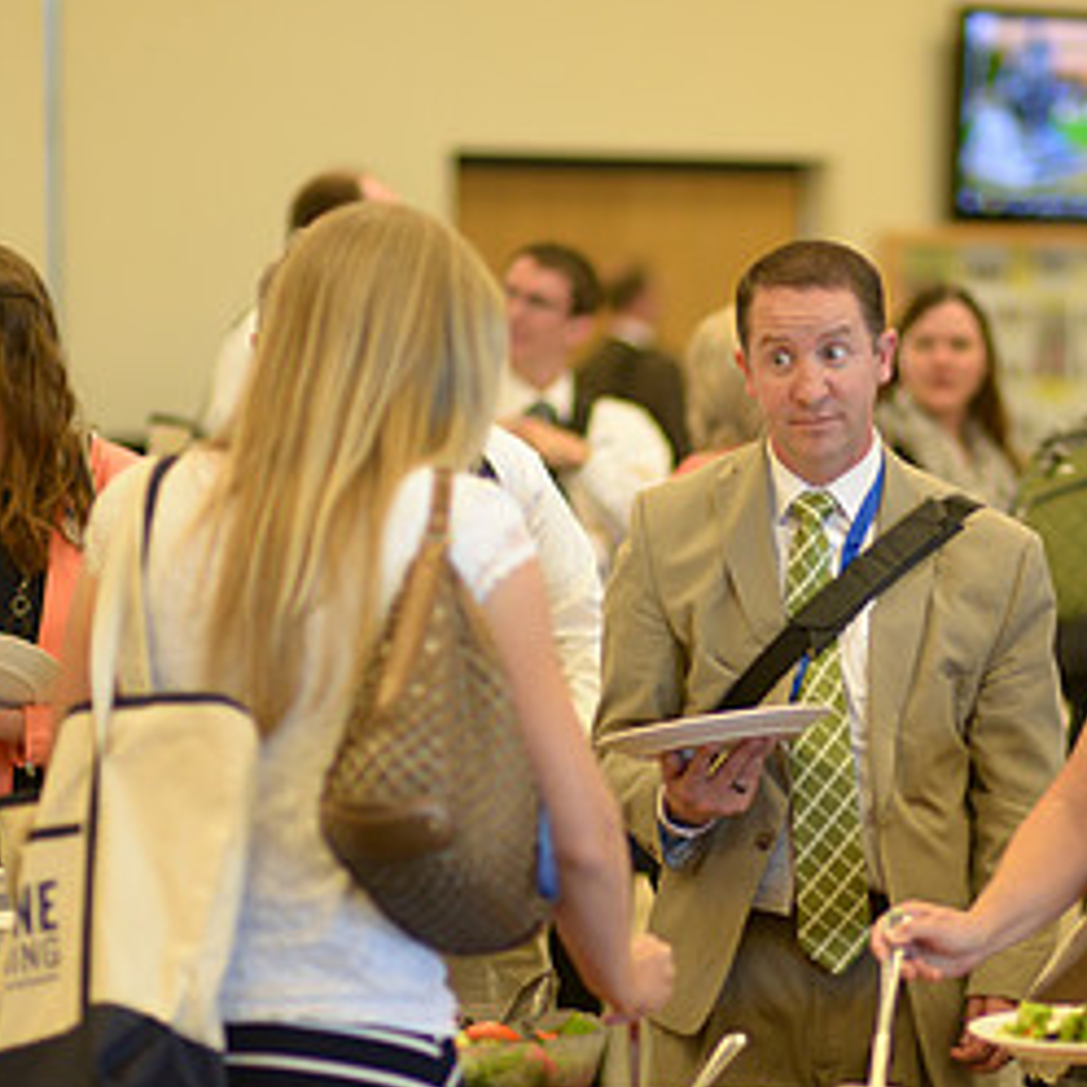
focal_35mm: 169
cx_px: 820
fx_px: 6004
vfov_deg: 10.3
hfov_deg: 10.3
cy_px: 796
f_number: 1.4
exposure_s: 1/200
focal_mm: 85
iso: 640
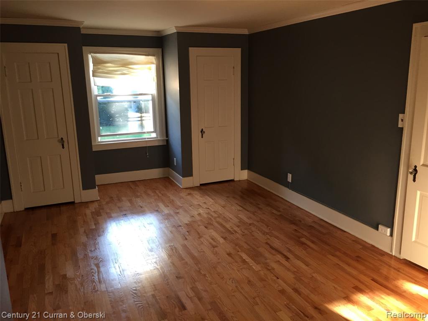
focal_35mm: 29
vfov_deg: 48.2
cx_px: 214
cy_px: 160
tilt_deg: -12.0
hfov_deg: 61.7
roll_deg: +0.6
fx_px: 359
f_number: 2.2
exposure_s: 1/30
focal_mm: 4.15
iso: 50
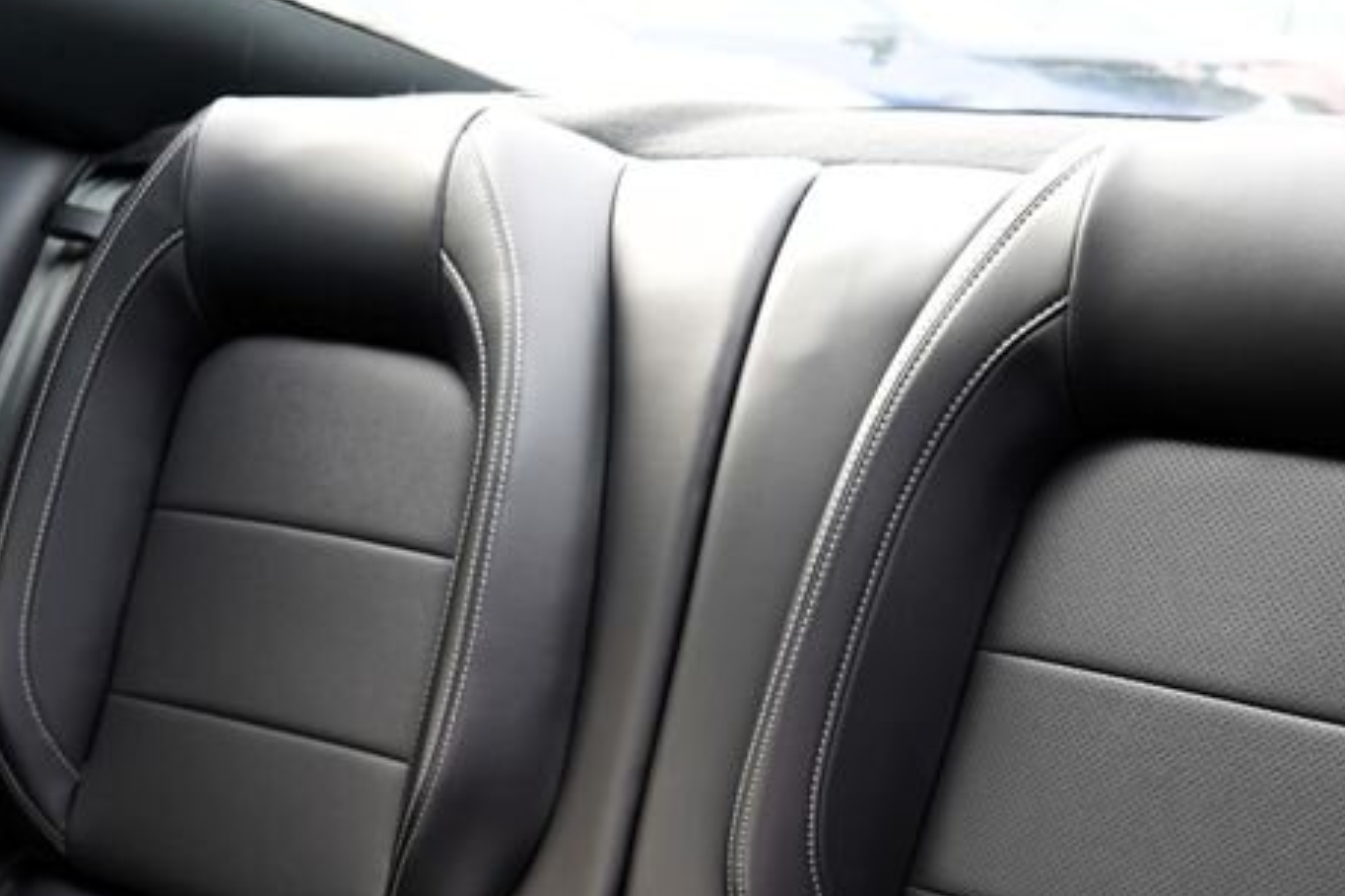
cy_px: 974
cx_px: 727
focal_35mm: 54
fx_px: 2017
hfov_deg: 36.9
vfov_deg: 23.6
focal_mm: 24
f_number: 3.2
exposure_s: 1/40
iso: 100
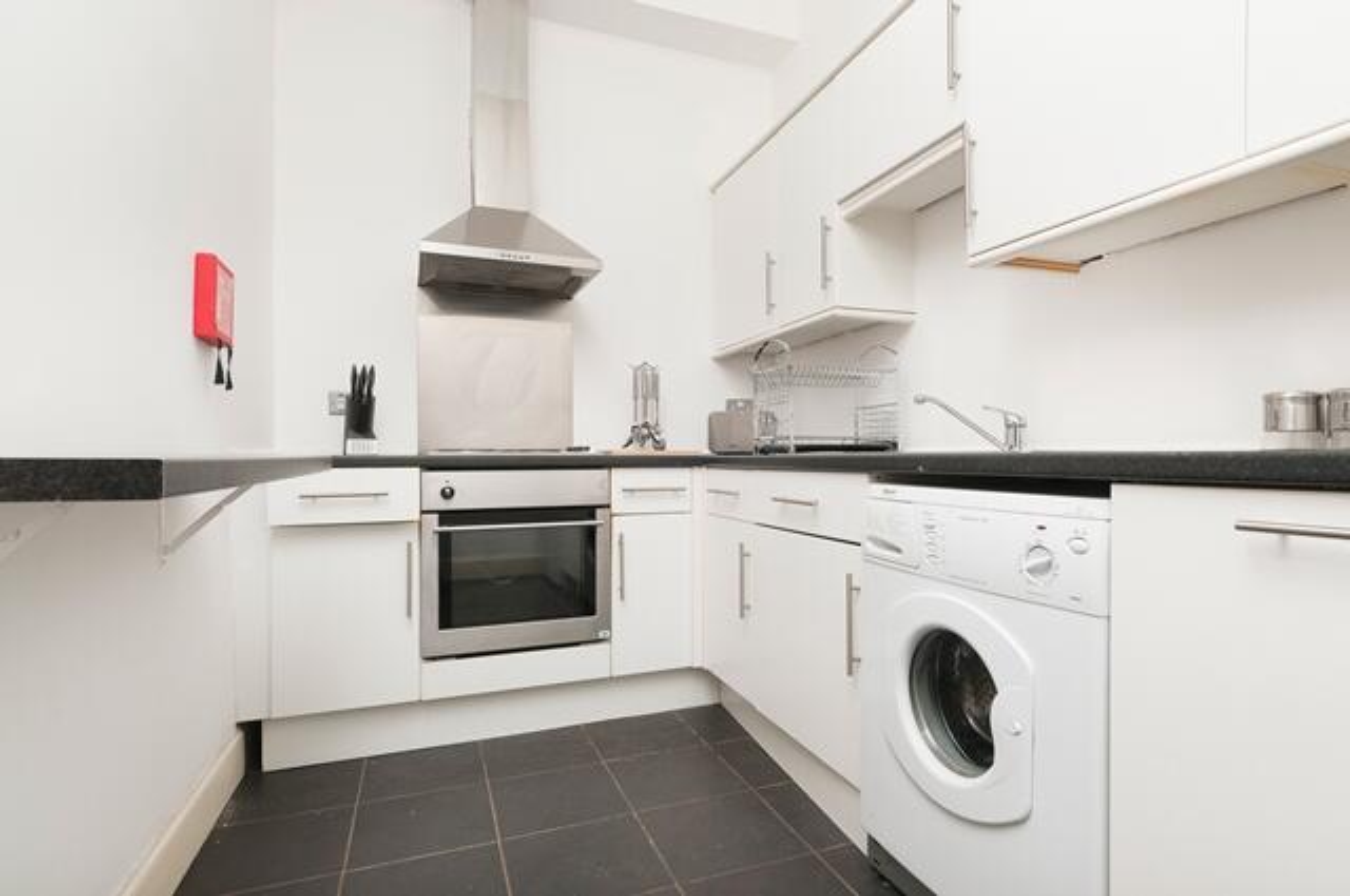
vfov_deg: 67.2
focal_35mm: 18
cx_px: 675
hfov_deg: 90.1
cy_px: 448
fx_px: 674
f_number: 11
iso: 200
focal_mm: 12
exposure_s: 1/2.5
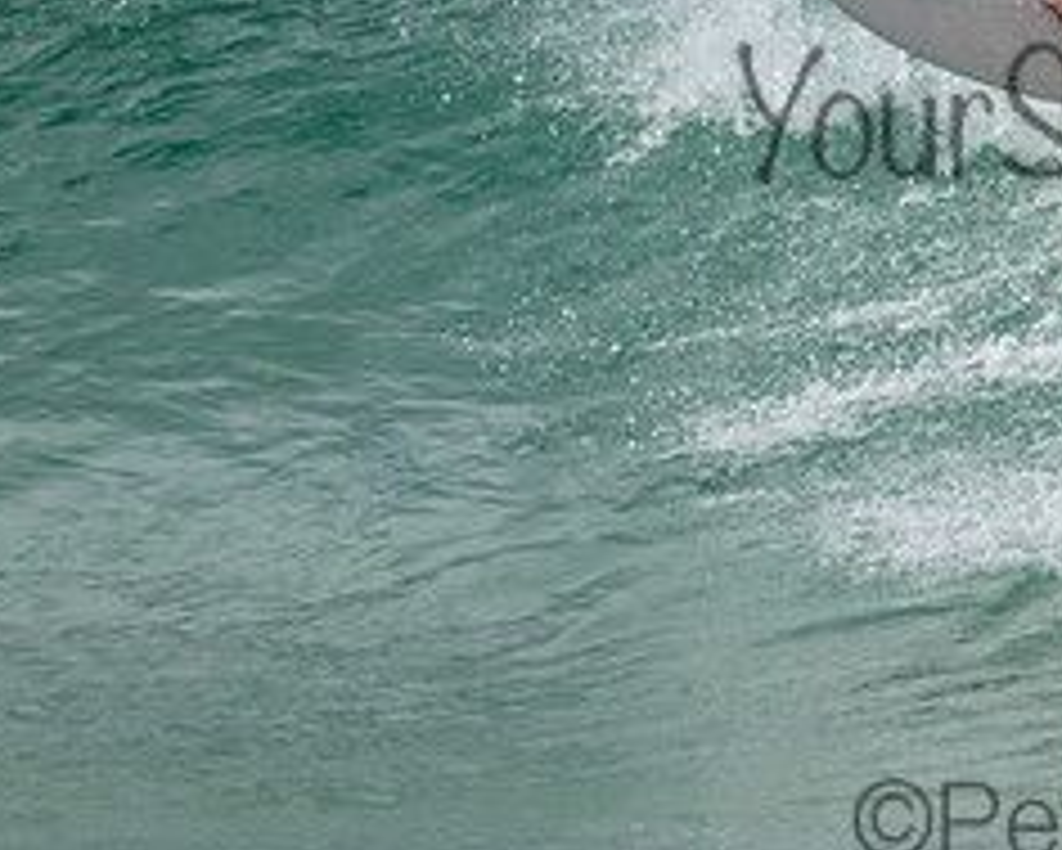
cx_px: 1202
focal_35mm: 1848
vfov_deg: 0.8
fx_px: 58109
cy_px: 74
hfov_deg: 1.0
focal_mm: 800
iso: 1400
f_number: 11
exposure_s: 1/1600
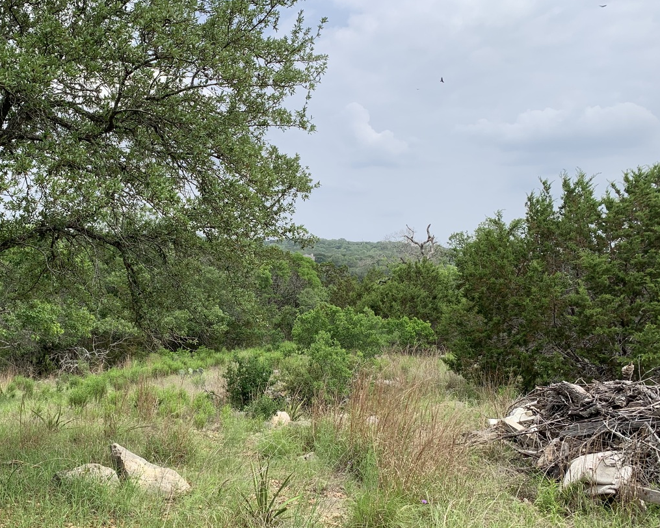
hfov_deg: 49.4
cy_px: 305
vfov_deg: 41.0
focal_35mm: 36
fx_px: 703
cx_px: 217
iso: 25
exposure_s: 1/1490
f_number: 1.8
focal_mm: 4.25
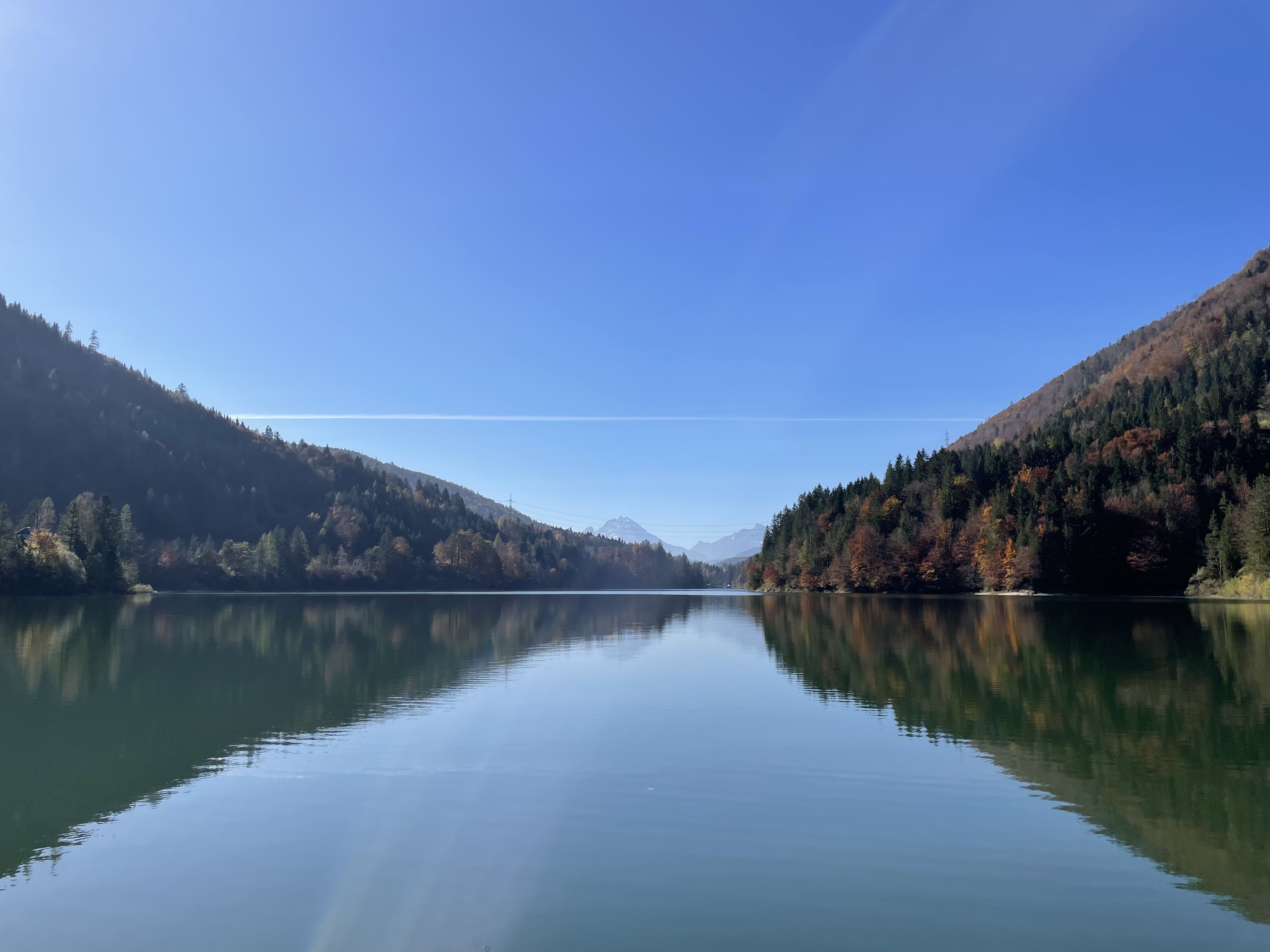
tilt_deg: +6.8
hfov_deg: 67.3
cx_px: 635
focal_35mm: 26
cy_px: 476
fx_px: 954
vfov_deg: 53.1
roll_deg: -0.3
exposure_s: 1/5556
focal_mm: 4.2
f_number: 1.6
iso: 32
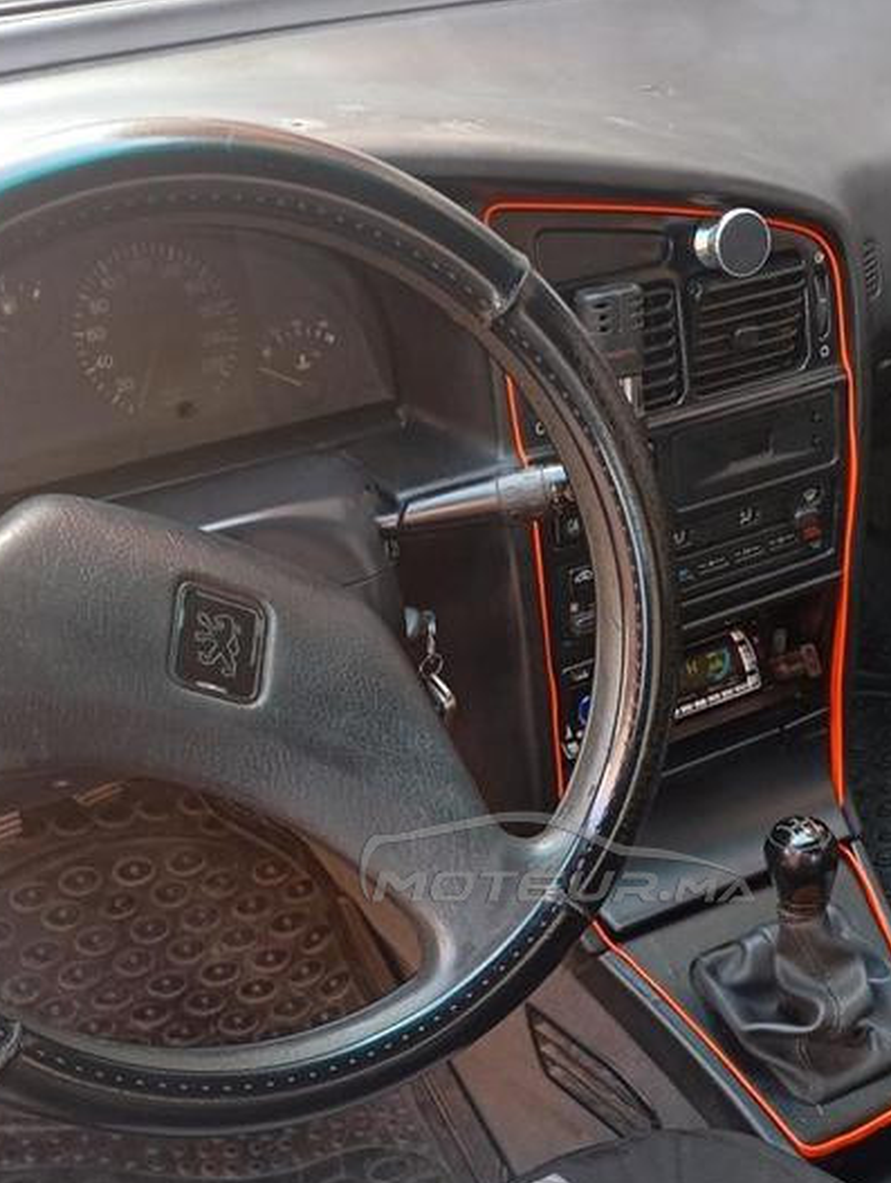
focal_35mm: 46
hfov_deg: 31.5
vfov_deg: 40.3
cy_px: 855
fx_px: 1574
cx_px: 557
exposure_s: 1/33.3
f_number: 1.8
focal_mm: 4.27
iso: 587
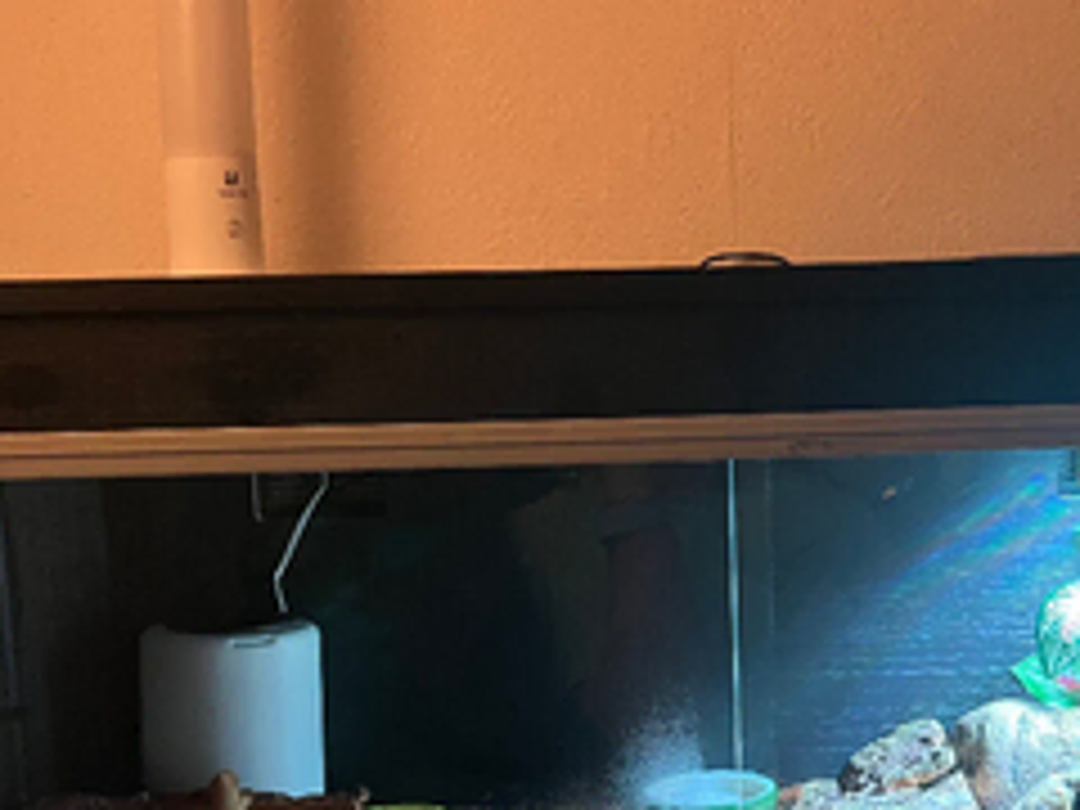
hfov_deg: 37.0
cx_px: 740
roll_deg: +0.6
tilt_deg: -7.2
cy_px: 565
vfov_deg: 28.3
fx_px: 1591
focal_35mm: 51
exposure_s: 1/56
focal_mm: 5.7
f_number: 1.5
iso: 500
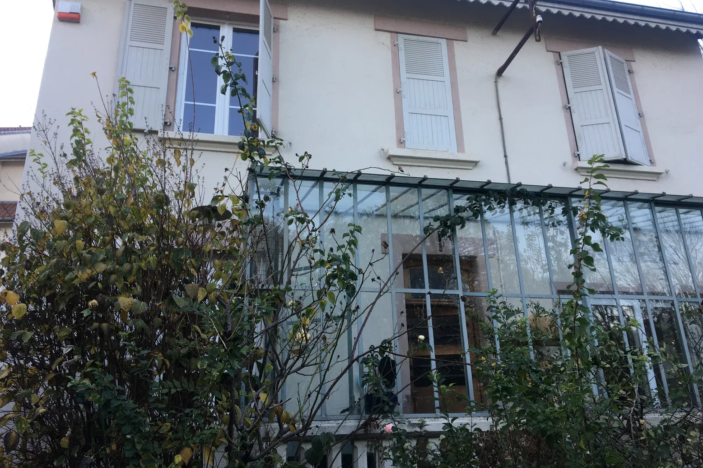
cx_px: 356
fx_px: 605
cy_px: 198
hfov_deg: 60.3
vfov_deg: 42.2
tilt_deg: +22.5
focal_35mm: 31
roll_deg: +2.4
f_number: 2.2
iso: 32
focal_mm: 4.15
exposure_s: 1/100
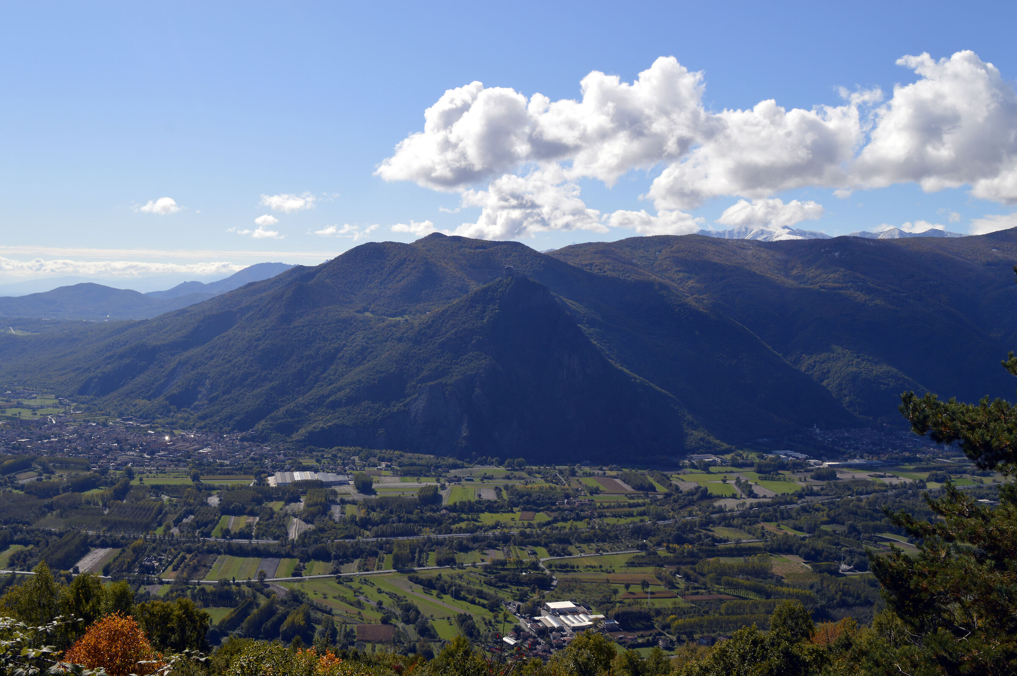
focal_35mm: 36
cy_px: 338
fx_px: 1016
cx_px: 508
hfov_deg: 53.2
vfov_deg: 36.8
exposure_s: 1/200
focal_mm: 24
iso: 100
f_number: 11
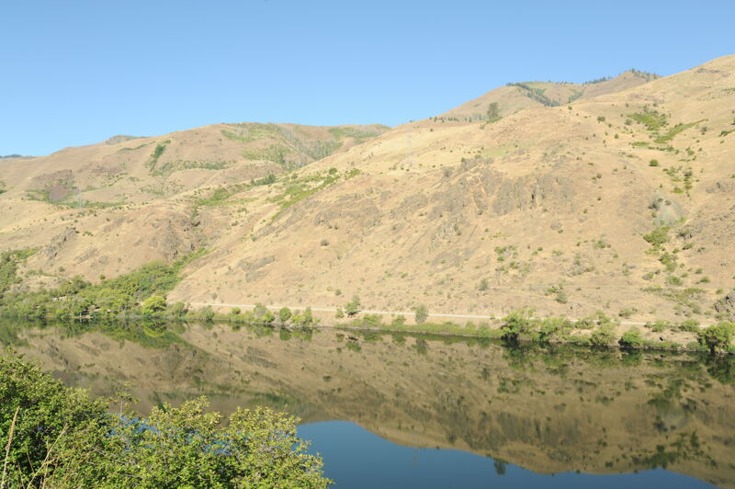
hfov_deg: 60.3
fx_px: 632
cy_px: 244
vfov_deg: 42.3
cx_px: 368
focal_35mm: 31
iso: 250
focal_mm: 31
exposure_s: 1/200
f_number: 11
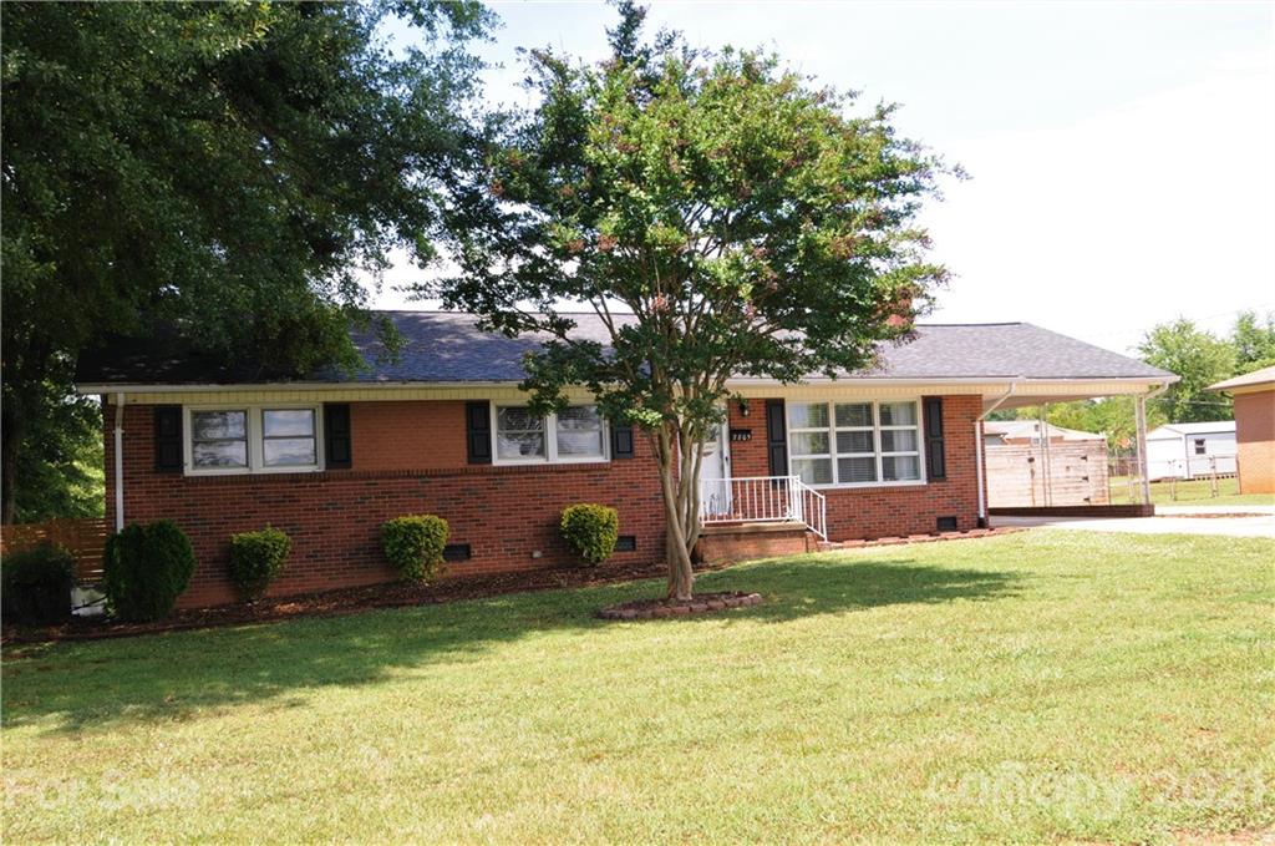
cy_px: 423
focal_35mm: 36
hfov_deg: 53.2
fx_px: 1273
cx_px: 638
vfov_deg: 36.7
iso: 200
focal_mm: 24
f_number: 5.6
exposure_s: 1/250
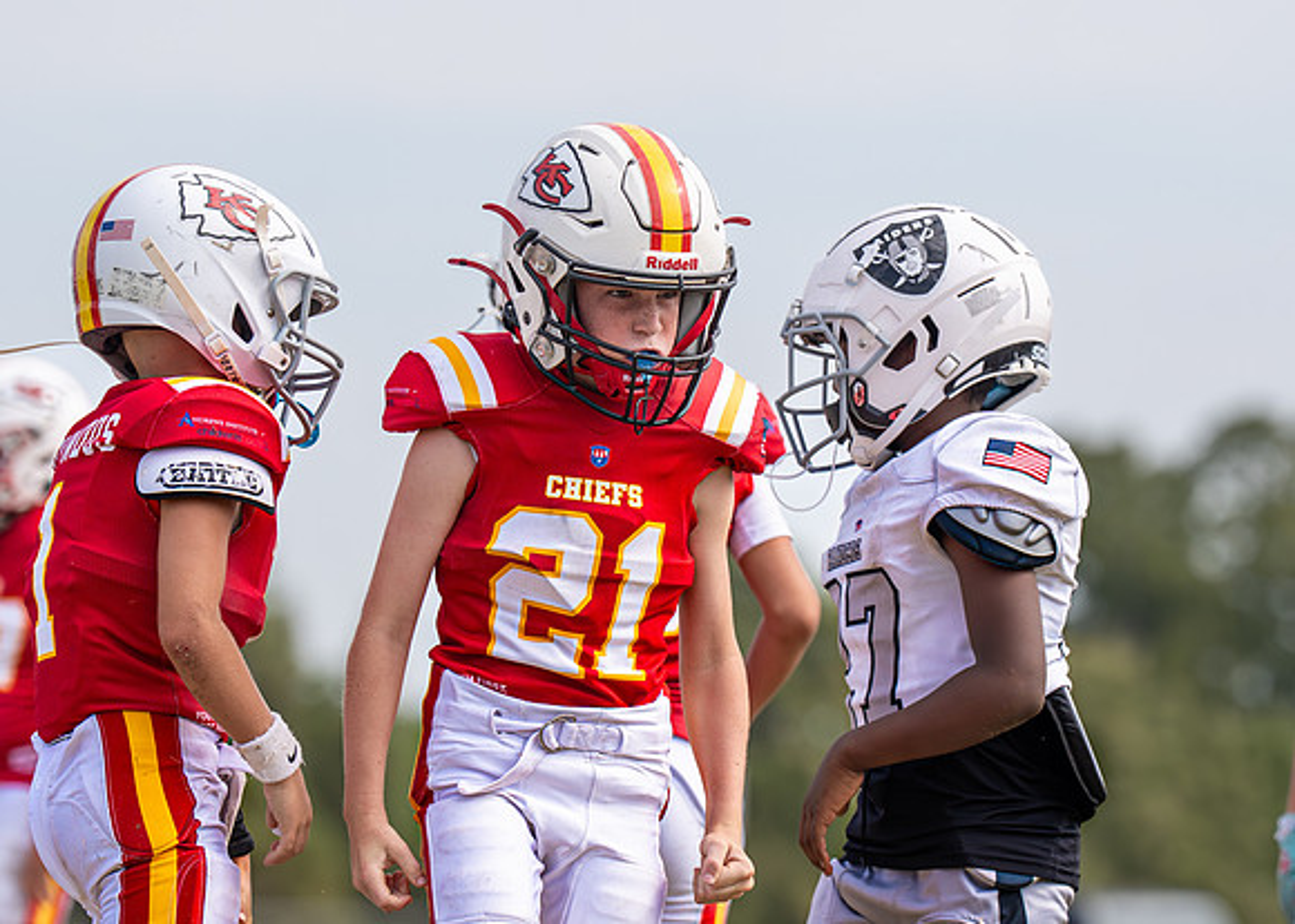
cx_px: 732
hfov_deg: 5.7
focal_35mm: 357
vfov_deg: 4.0
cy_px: 652
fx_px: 13114
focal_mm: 148
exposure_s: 1/3200
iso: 160
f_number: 2.8
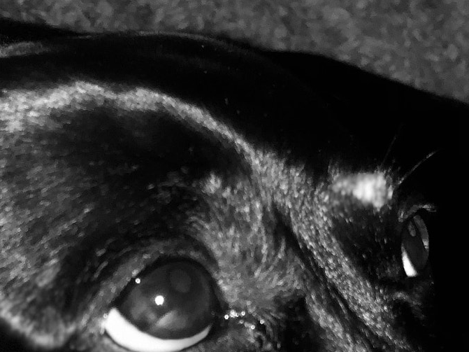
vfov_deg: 11.8
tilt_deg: -3.6
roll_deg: +1.7
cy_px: 388
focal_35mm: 124
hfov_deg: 15.9
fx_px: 1680
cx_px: 255
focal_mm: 6
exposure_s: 1/60
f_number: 2.4
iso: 160
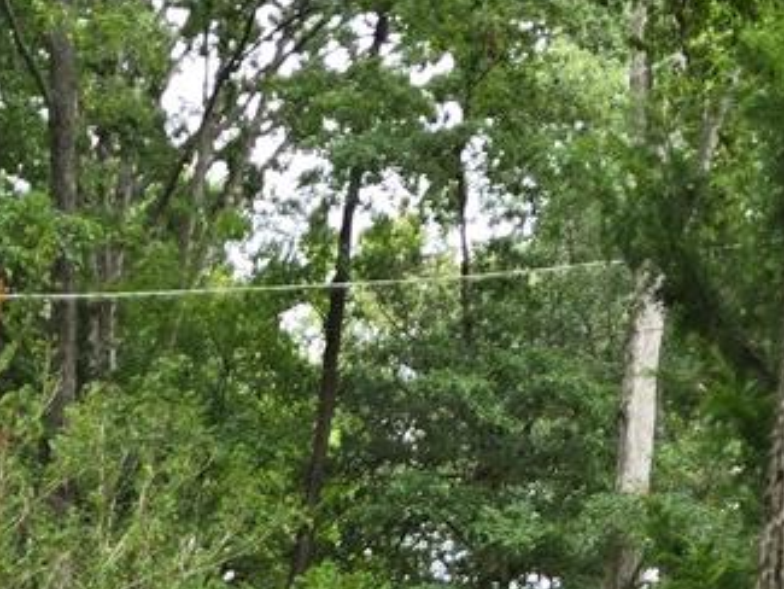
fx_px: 2311
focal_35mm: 102
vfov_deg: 12.3
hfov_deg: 18.9
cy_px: 1296
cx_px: 63
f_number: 1.7
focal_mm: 6.3
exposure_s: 1/180
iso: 64
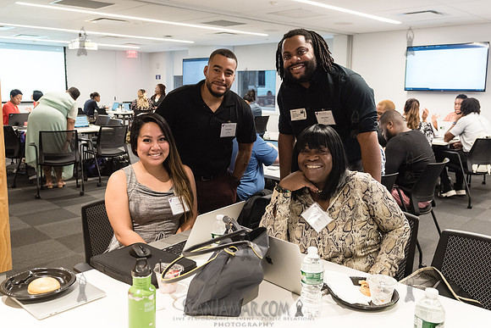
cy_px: 145
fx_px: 442
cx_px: 248
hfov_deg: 58.1
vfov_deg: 40.6
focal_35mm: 32
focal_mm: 26
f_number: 4.5
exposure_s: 1/160
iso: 2500
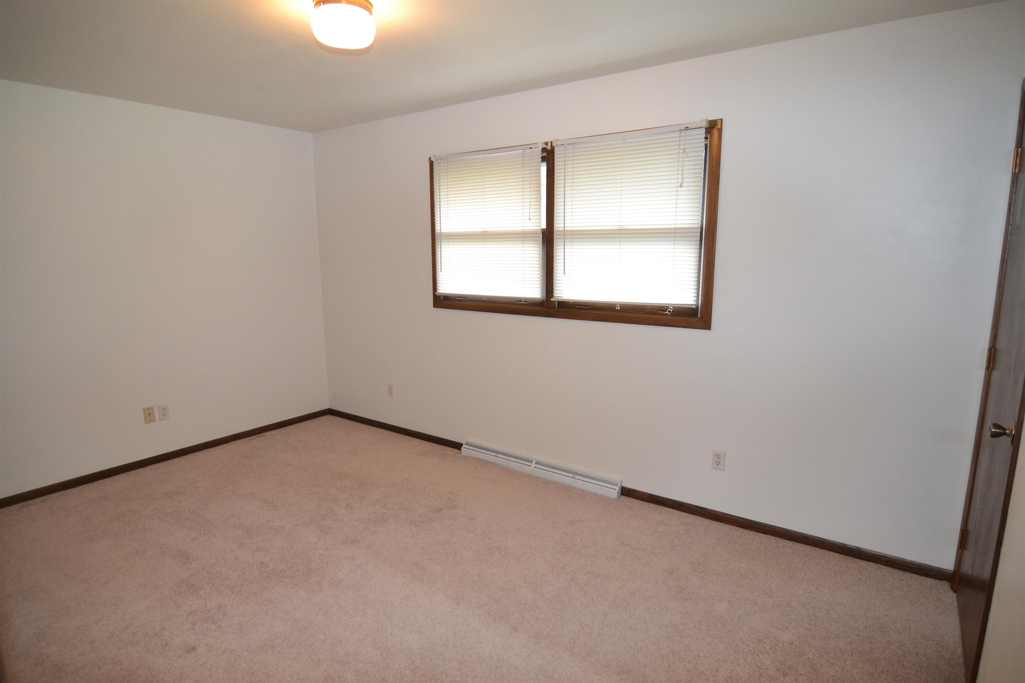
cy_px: 342
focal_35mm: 18
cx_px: 512
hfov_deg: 90.0
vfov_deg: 67.4
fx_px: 512
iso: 800
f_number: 4
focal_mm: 12
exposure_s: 1/60
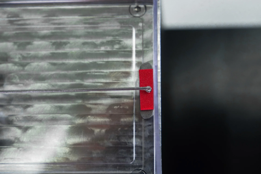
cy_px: 87
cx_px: 130
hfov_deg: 19.5
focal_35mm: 105
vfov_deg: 13.0
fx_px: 761
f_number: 6.3
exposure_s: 1/320
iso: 640
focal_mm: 70
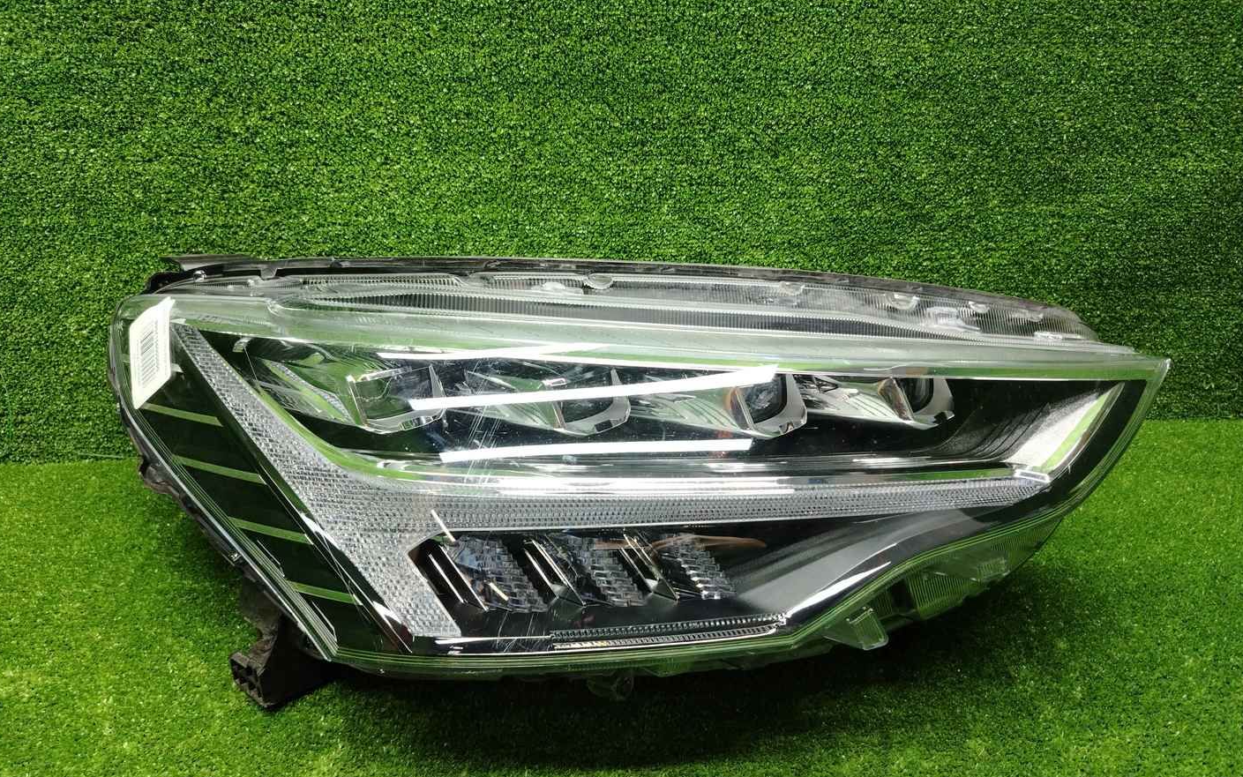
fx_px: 881
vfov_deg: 47.6
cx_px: 610
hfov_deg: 70.4
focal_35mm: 26
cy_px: 420
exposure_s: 1/50
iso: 172
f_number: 1.75
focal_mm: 5.25
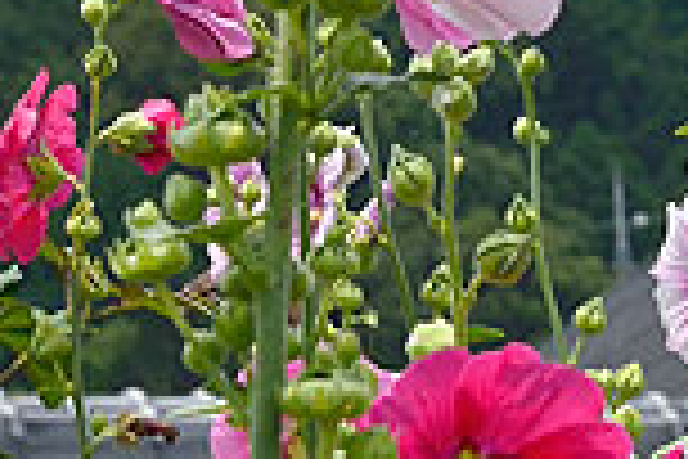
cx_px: 1486
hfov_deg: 5.1
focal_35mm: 395
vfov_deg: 3.4
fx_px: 7548
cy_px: -554
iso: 320
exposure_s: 1/500
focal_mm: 85
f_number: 13
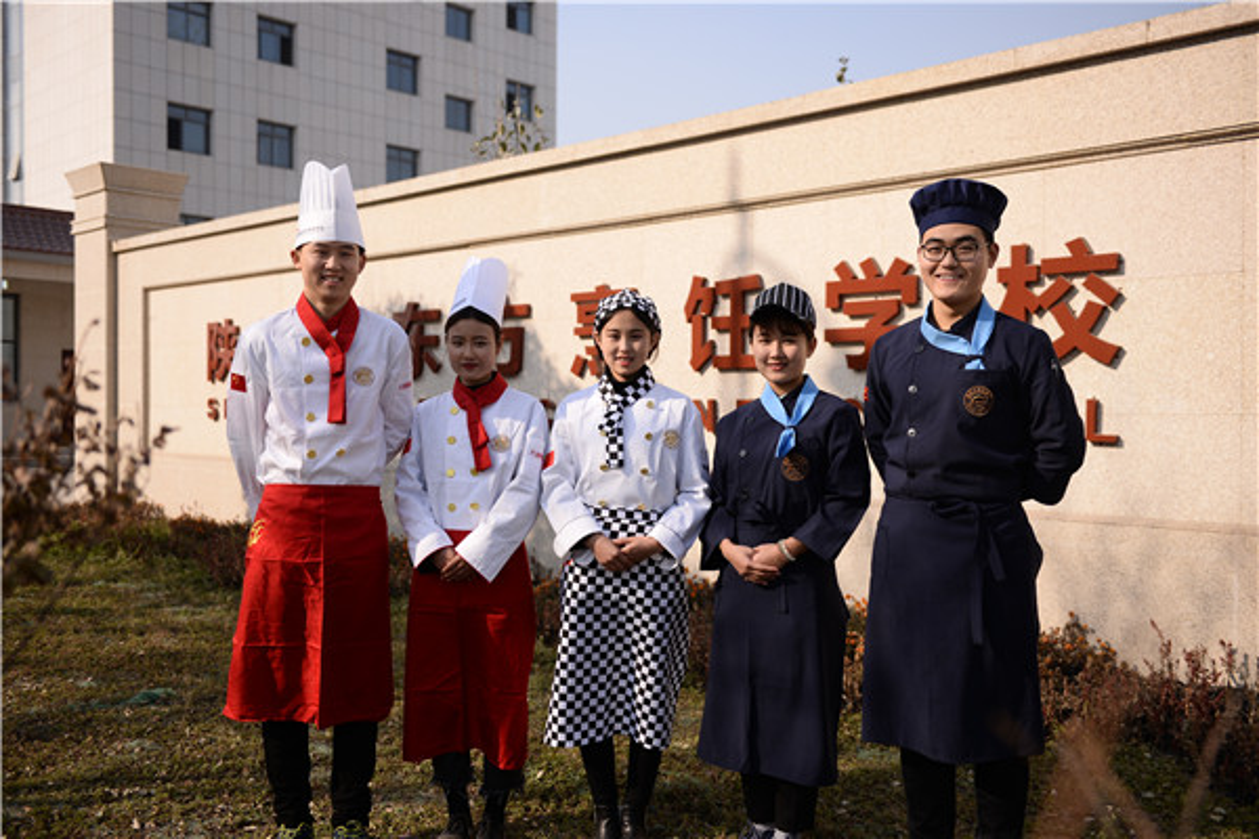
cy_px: 420
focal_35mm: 35
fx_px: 1224
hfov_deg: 54.4
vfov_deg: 37.9
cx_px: 630
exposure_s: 1/1600
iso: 100
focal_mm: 35
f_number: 2.8
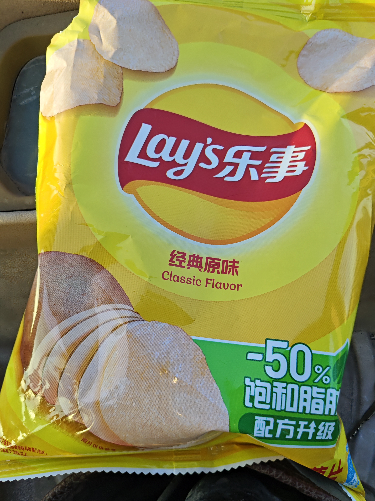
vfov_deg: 73.9
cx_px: 188
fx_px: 332
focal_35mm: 23
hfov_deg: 58.9
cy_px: 250
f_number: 1.88
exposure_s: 1/172
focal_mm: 5.56
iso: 71
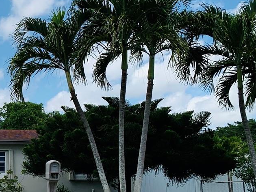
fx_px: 488
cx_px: -68
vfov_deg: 22.2
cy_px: 115
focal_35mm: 66
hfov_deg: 25.6
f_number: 1.8
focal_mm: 4.25
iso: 25
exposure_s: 1/2833
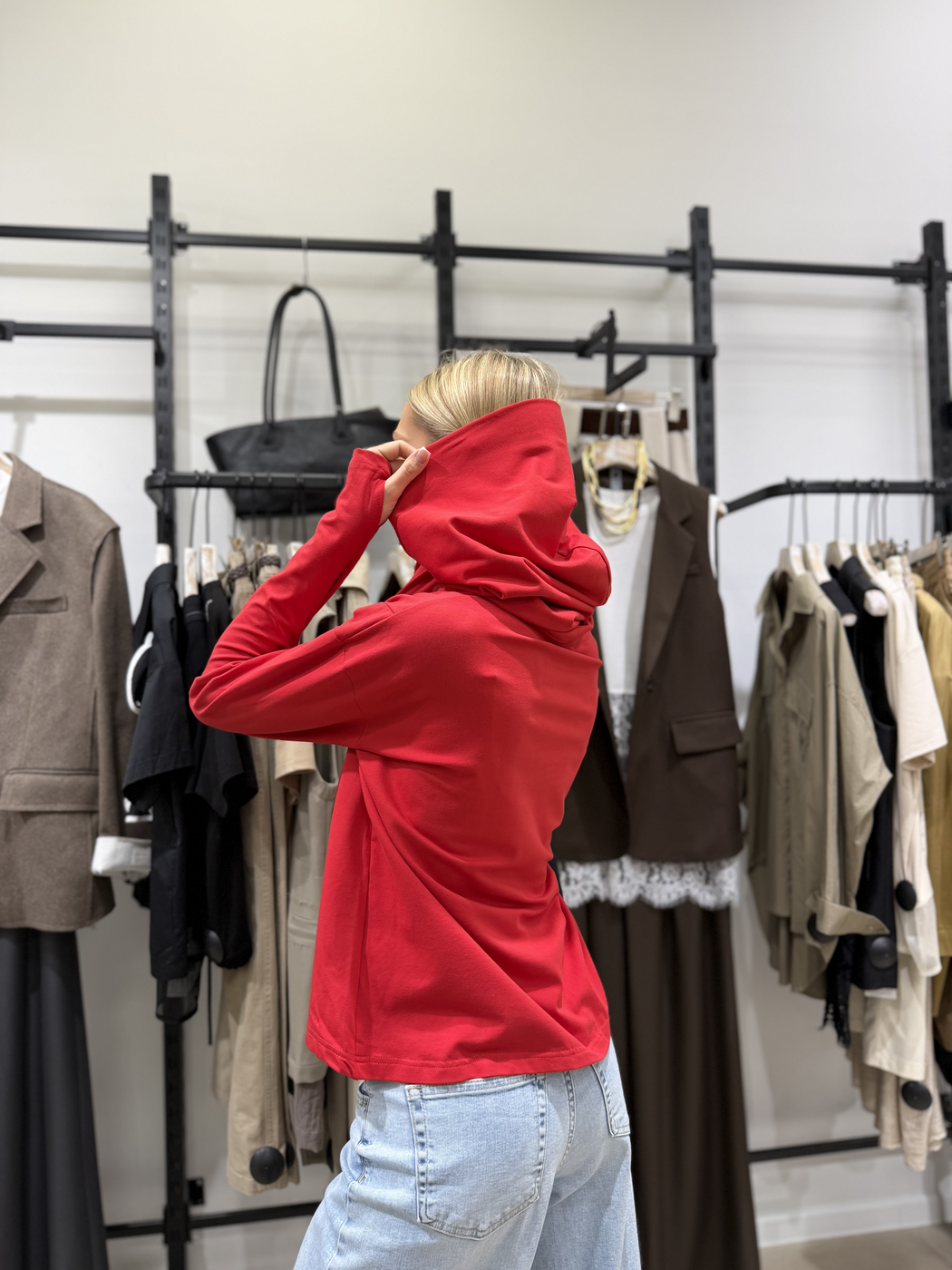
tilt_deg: +1.5
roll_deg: +0.9
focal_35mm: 24
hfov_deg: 56.8
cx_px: 476
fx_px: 880
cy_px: 635
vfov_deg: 71.6
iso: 80
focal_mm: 6.76
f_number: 1.78
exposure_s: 1/100
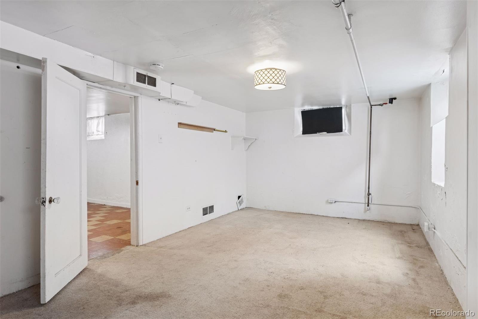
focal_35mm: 20
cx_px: 239
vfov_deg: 61.9
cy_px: 160
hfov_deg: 84.0
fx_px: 265
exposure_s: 1/2.5
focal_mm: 20
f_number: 9
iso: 400
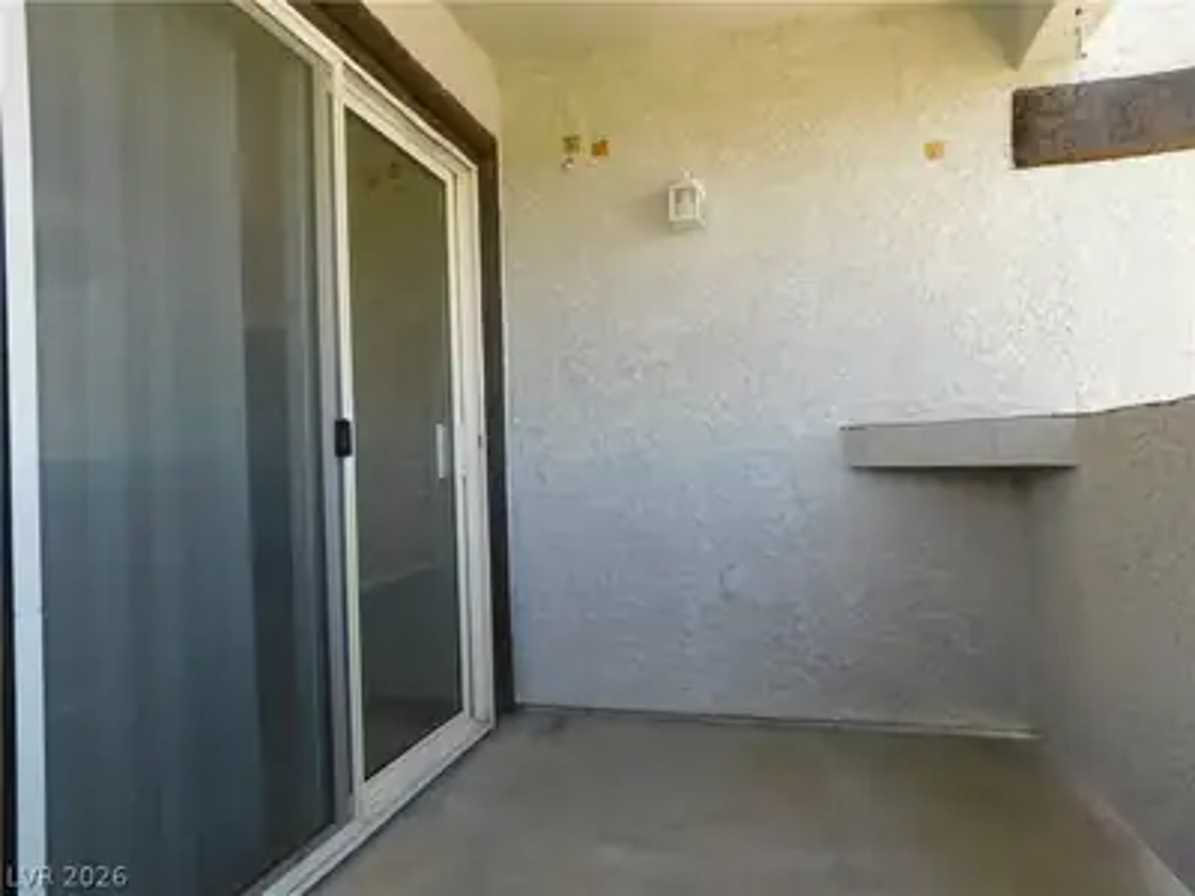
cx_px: 598
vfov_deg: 58.9
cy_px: 448
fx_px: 794
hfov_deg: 73.9
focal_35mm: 23
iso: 125
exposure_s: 1/200
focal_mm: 4
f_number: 3
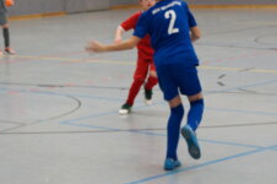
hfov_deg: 14.5
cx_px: 50
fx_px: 1082
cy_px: 54
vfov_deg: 9.7
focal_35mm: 141
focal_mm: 53
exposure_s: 1/100
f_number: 7.1
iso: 2500
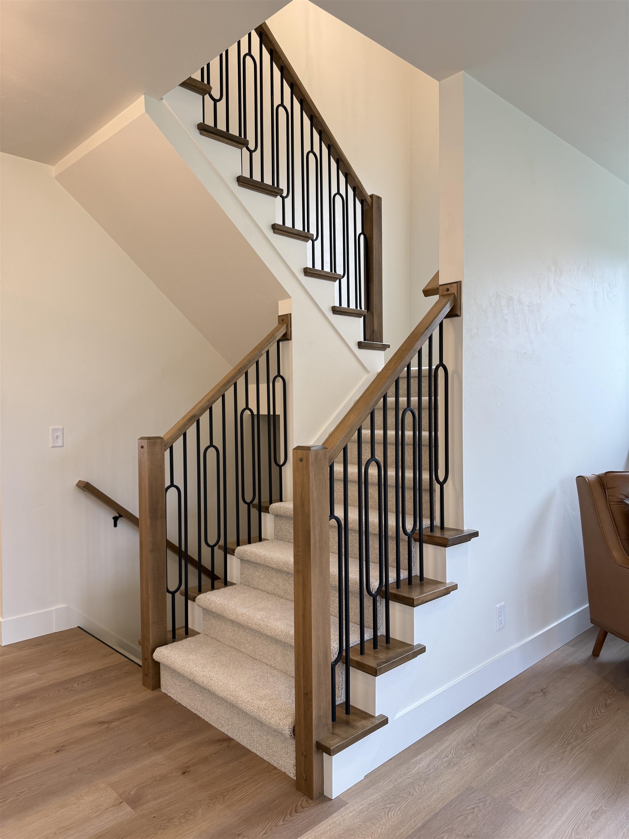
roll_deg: +0.3
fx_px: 581
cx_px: 314
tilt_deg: -1.2
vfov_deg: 71.6
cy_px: 420
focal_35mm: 24
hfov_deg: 56.8
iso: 125
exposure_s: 1/120
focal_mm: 6.76
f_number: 1.78
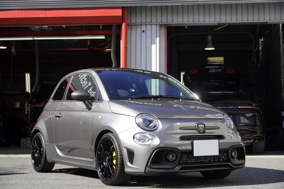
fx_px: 521
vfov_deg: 20.6
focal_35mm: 66
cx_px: 142
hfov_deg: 30.5
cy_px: 94
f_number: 5.6
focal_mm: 44
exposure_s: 1/250
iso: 100
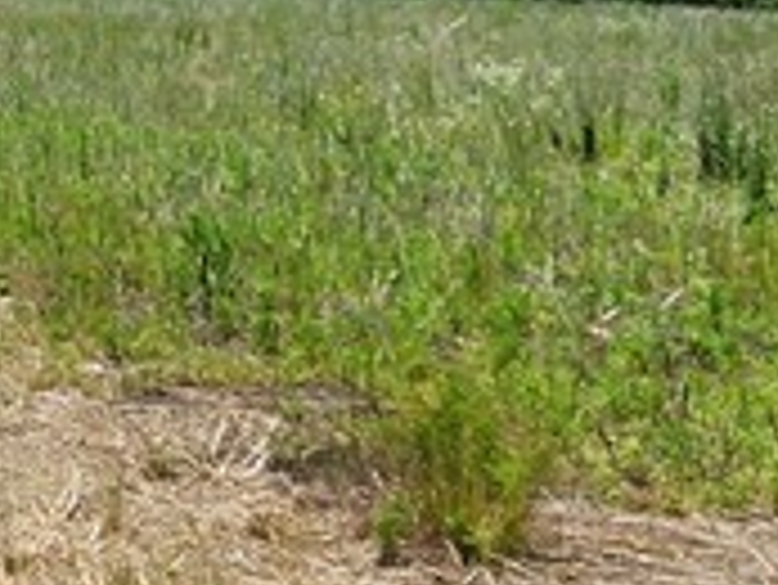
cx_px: -616
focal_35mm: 77
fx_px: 1732
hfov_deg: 19.3
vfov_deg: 18.6
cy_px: -14
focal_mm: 2.2
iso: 50
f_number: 2.2
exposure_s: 1/1789
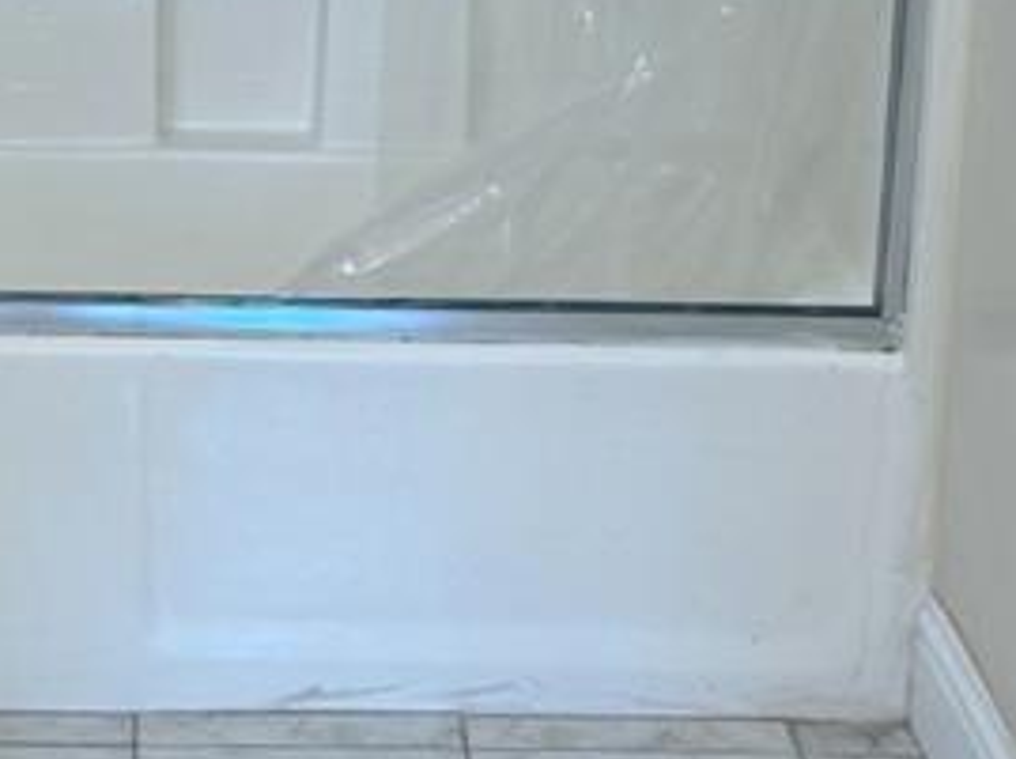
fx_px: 3928
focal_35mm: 134
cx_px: 127
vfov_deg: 10.9
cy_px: 2
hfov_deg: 14.6
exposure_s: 1/120
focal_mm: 6.76
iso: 160
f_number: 1.78
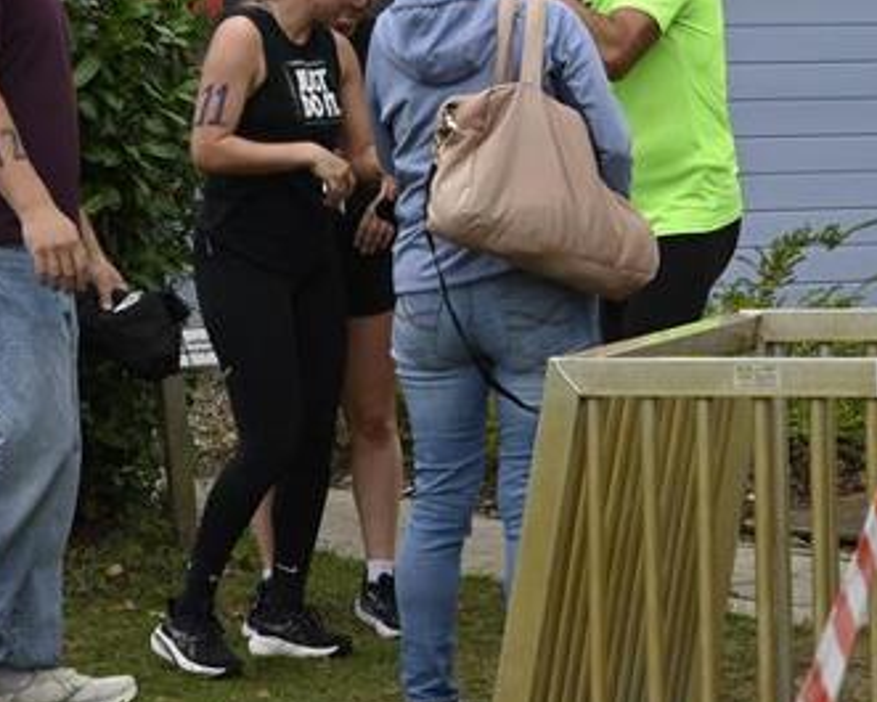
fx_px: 4518
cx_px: 564
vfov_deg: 8.9
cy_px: 86
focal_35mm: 174
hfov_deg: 11.1
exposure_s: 1/320
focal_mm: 62
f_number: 7.1
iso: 400
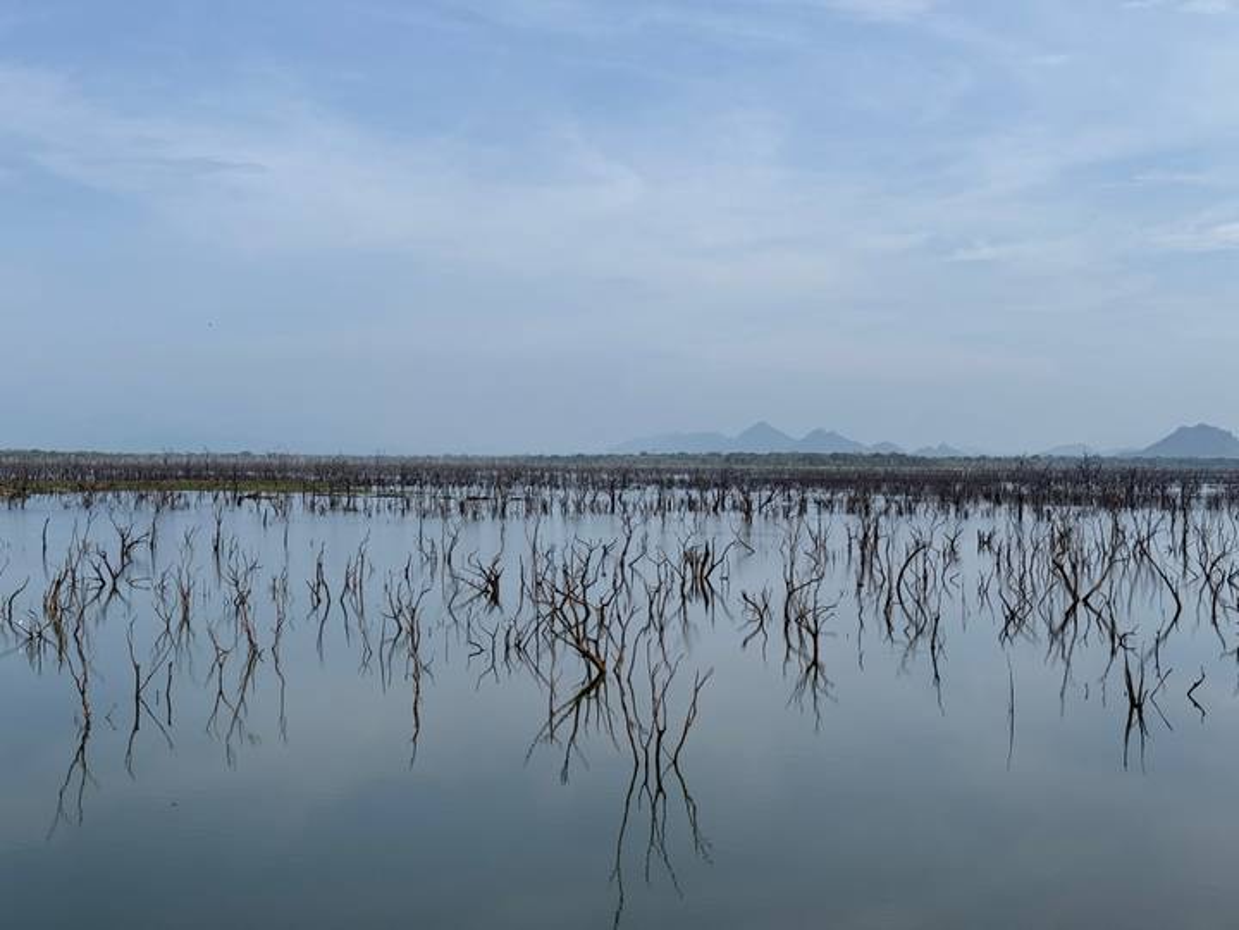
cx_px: 620
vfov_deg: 30.3
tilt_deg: +0.0
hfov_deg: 39.7
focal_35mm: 48
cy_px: 465
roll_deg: +0.0
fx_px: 1718
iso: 64
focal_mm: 6.76
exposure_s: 1/7143
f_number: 1.78
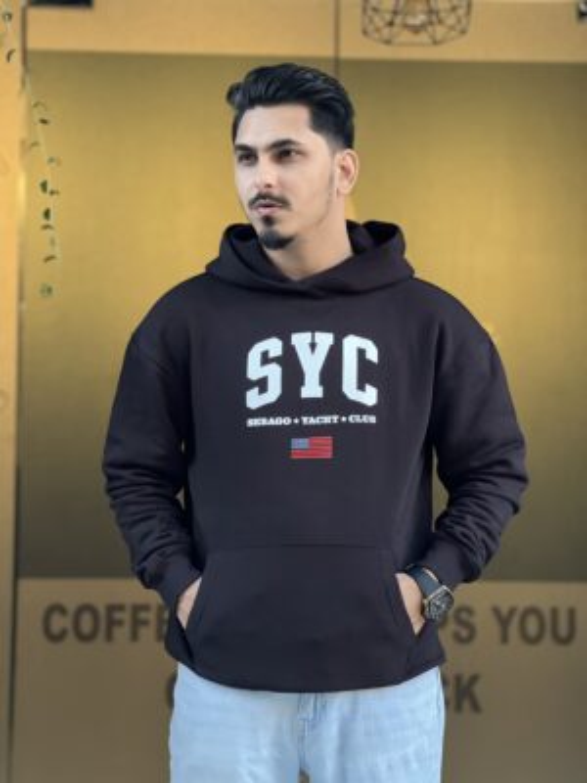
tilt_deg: +3.6
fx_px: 1741
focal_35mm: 77
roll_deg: -1.8
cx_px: 294
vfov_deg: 25.3
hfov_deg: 19.1
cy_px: 392
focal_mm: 9
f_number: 2.8
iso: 160
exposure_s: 1/40
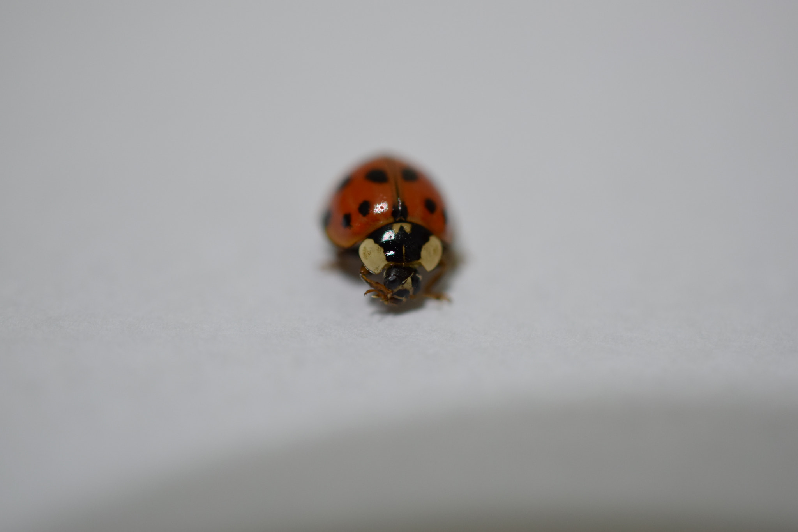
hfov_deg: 33.4
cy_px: 266
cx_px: 399
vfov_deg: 22.6
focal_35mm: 60
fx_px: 1330
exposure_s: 1/50
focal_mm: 40
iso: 400
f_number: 3.8
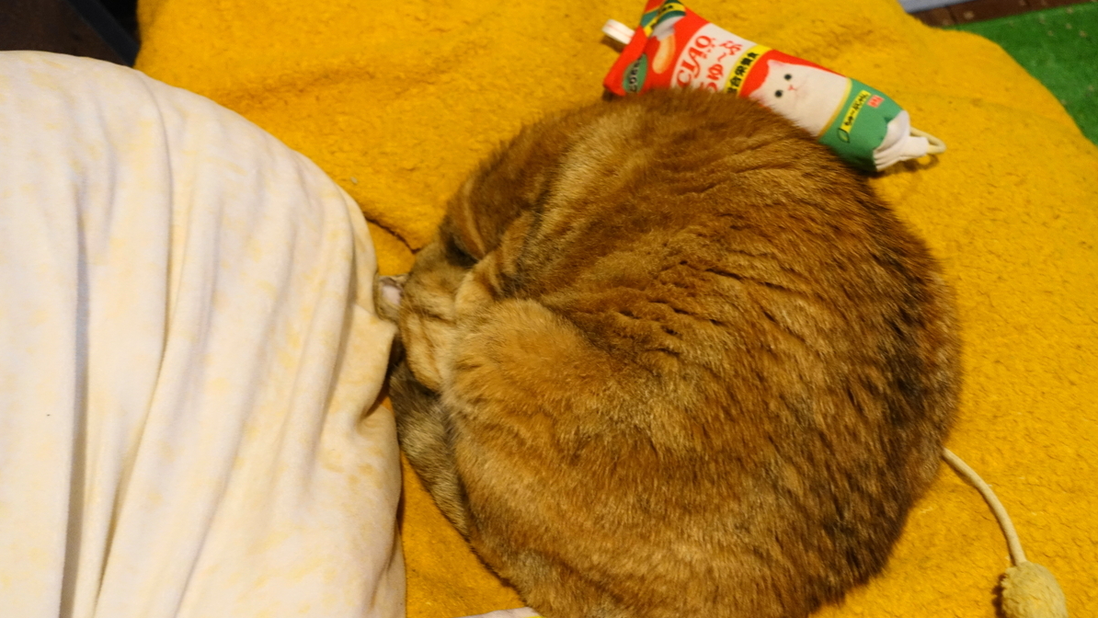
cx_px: 551
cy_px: 319
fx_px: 1165
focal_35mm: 40
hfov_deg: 50.5
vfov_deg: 29.7
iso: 800
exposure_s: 1/20
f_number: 2.8
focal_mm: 13.92
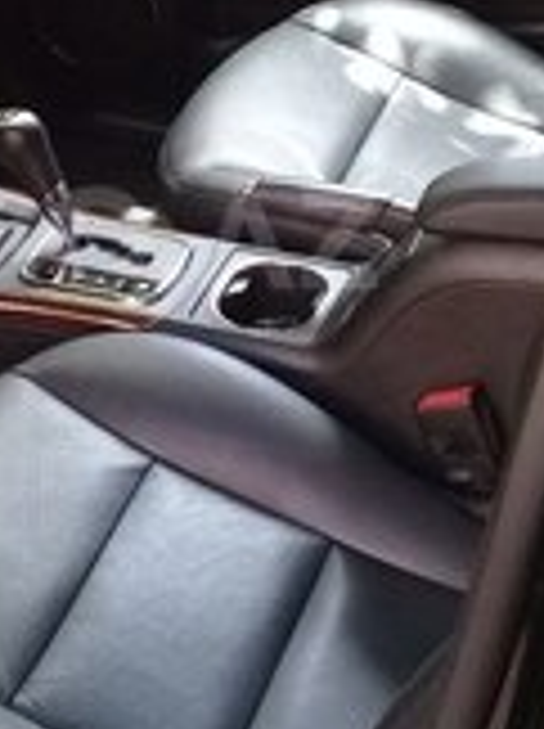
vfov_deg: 20.6
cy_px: 238
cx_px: 31
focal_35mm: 95
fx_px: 1996
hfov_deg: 15.3
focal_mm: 3.3
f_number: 2.2
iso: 100
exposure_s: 1/33
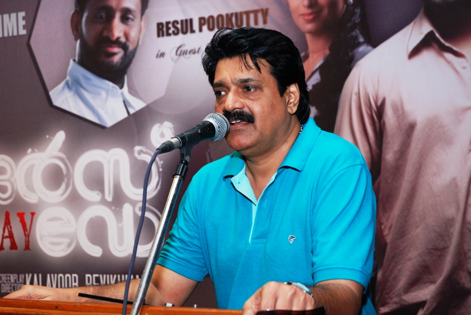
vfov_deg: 20.1
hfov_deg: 29.6
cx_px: 236
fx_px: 891
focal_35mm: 68
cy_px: 156
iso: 1000
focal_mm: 44
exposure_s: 1/80
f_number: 5.6
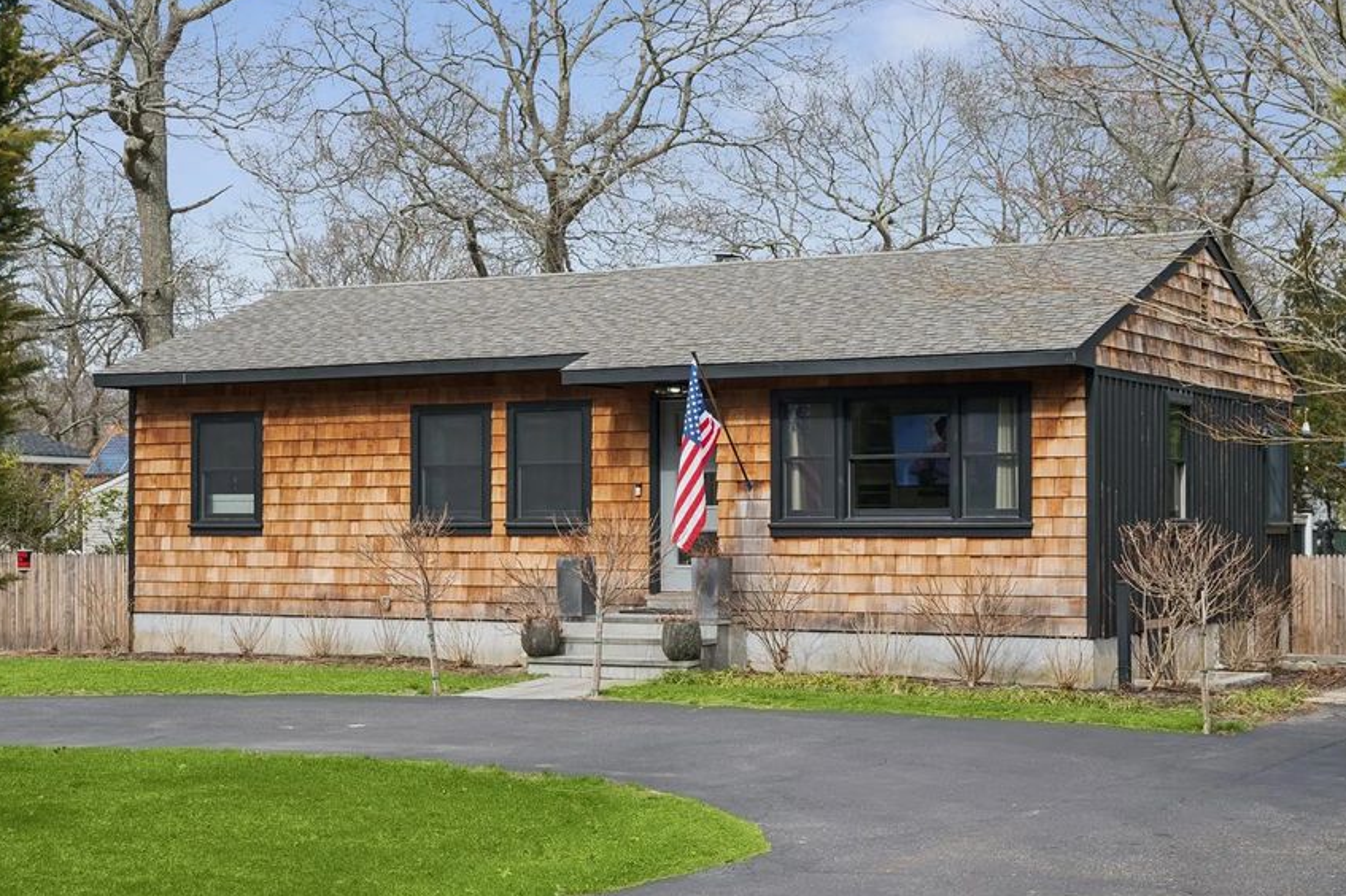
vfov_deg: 23.3
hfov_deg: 34.5
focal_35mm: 58
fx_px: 2168
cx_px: 620
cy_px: 500
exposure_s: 1/250
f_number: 4
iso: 100
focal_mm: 48
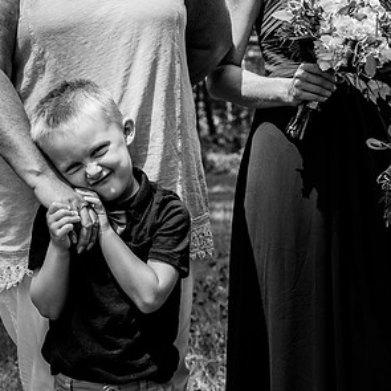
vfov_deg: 14.9
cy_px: 160
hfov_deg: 14.9
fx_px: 1495
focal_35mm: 117
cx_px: 186
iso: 160
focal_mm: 70
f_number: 7.1
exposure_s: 1/160
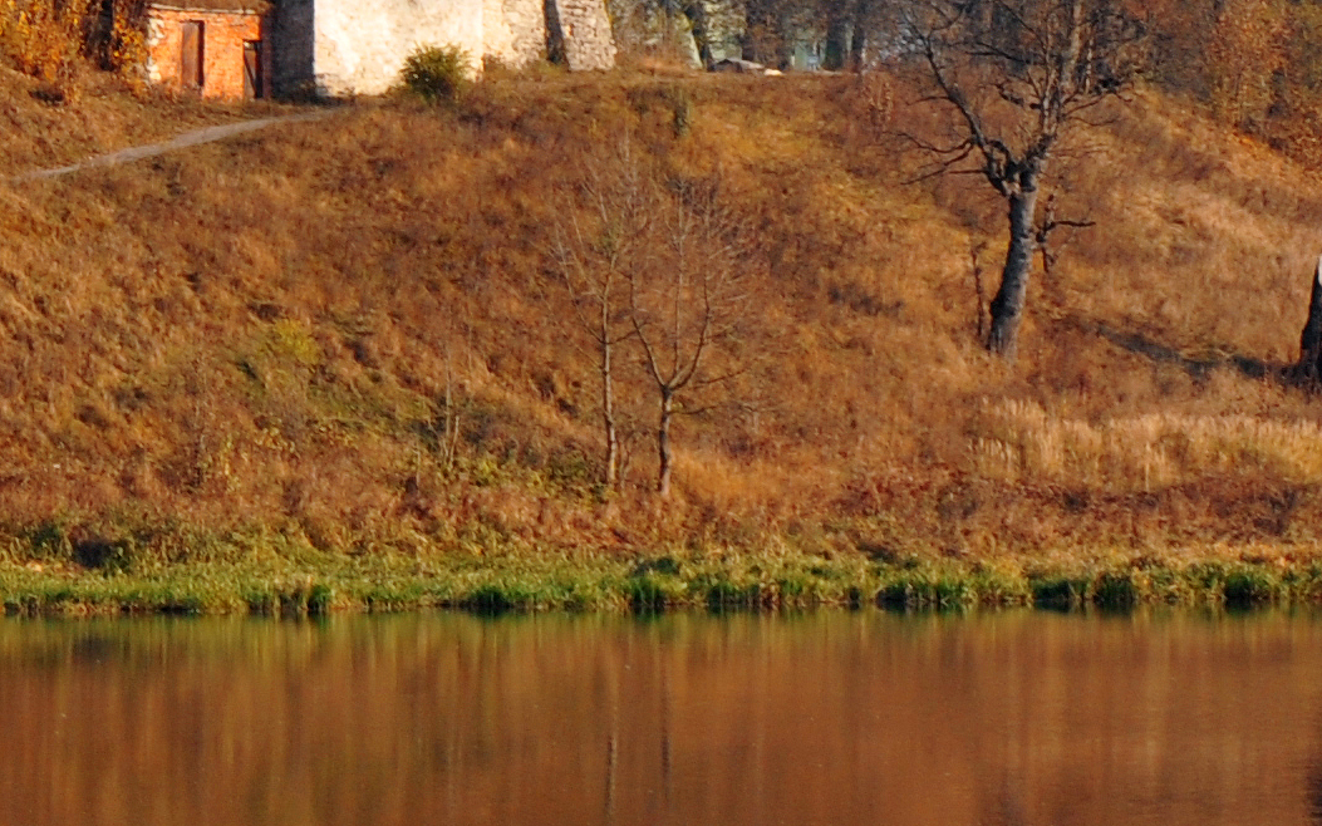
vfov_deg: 6.6
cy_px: 492
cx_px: -1252
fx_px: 7169
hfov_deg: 9.8
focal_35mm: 199
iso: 200
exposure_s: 1/160
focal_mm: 32
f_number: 6.3
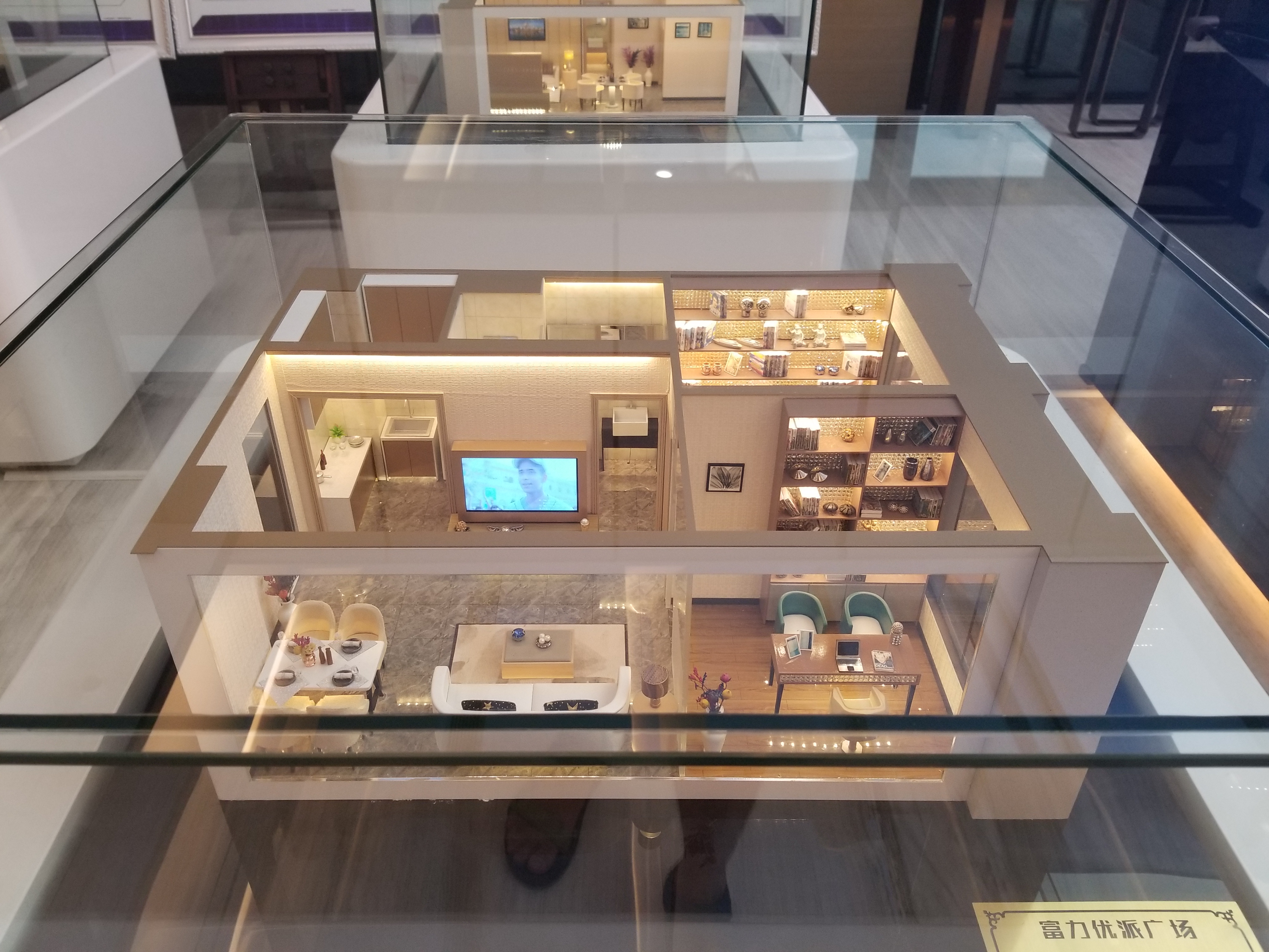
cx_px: 634
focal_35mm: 26
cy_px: 476
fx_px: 953
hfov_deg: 67.3
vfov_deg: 53.1
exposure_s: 1/50
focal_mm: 4.25
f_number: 1.7
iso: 125
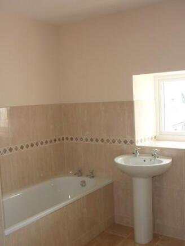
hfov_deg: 36.0
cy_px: 123
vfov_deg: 46.8
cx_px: 92
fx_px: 285
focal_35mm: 40
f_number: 3.6
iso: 100
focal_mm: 6.5
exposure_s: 1/30
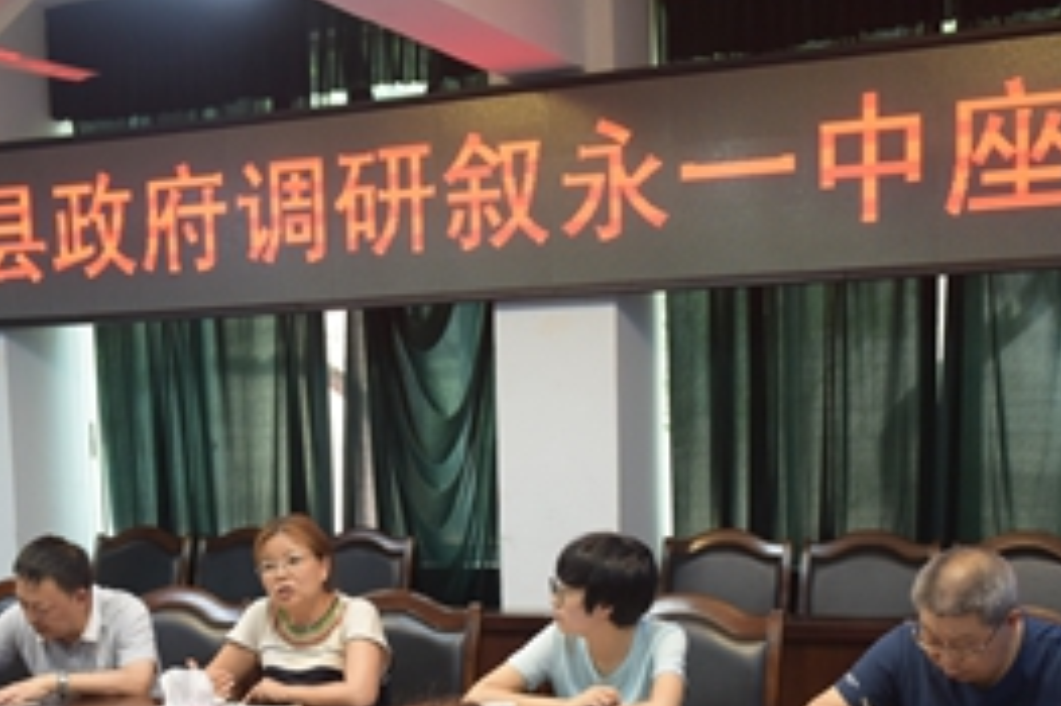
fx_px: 1738
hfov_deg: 33.9
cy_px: 637
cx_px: 504
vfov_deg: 22.4
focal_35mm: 59
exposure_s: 1/60
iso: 1600
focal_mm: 31
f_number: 4
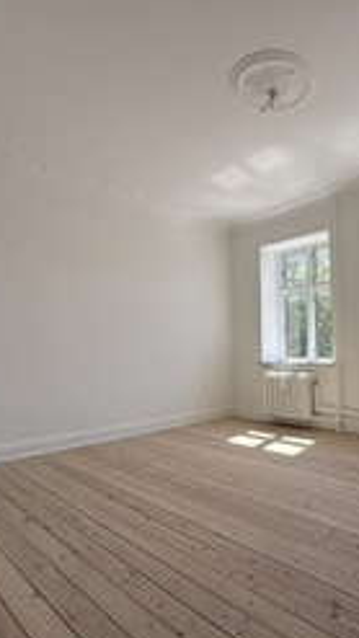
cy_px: 333
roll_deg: +0.4
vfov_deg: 78.6
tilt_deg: +2.7
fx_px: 389
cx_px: 280
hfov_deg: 47.2
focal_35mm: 23
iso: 64
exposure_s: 1/494
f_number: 2.2
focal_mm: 2.22
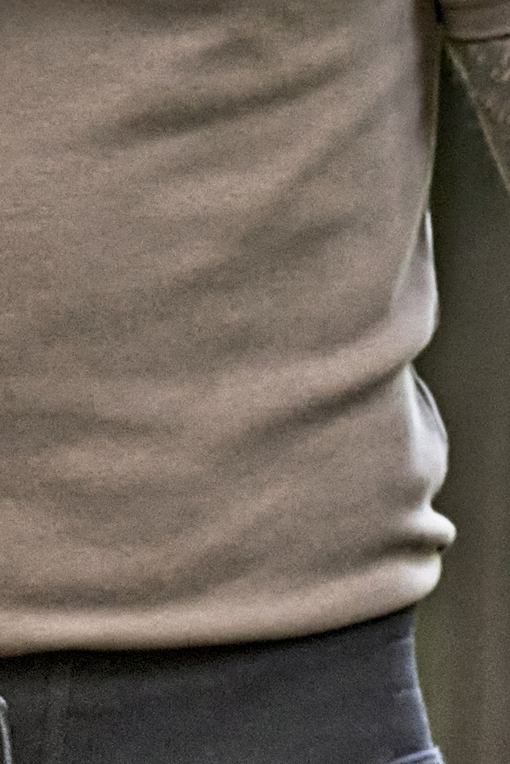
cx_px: 34
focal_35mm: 429
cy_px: 888
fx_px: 9110
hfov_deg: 3.2
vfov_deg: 4.8
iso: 1000
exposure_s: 1/400
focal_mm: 60
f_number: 2.8
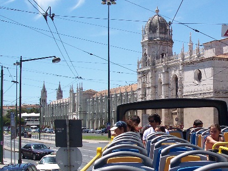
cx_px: 203
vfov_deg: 21.3
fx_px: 454
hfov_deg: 27.2
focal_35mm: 69
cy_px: 86
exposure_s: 1/700
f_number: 4.8
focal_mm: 8
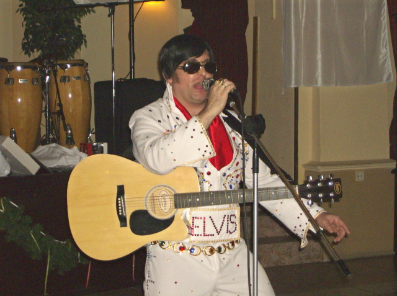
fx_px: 1247
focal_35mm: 109
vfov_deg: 13.5
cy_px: 148
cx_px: 198
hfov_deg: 18.1
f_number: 4.8
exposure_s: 1/125
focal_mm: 18
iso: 200
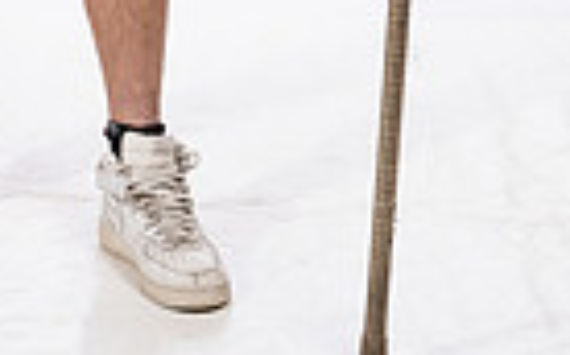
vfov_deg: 7.3
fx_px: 2639
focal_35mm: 170
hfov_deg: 12.3
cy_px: -462
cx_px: 128
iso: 640
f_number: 7.1
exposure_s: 1/250
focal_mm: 51
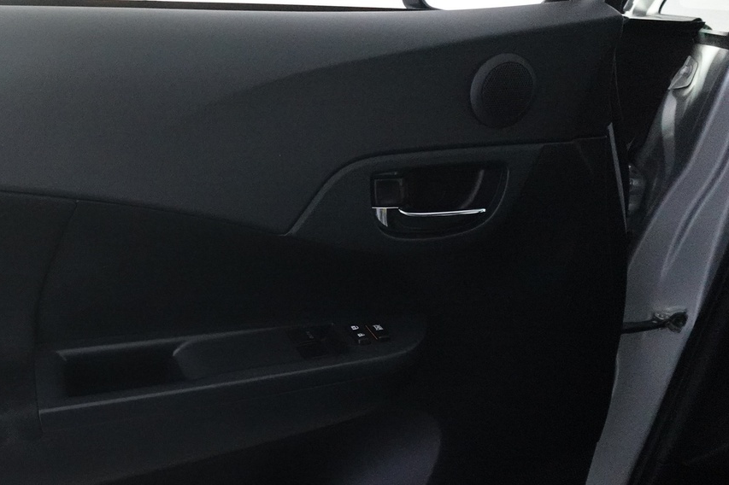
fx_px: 769
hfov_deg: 47.7
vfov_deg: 34.9
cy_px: 283
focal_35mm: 38
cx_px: 138
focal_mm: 7.6
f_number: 2
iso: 3200
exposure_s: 1/250
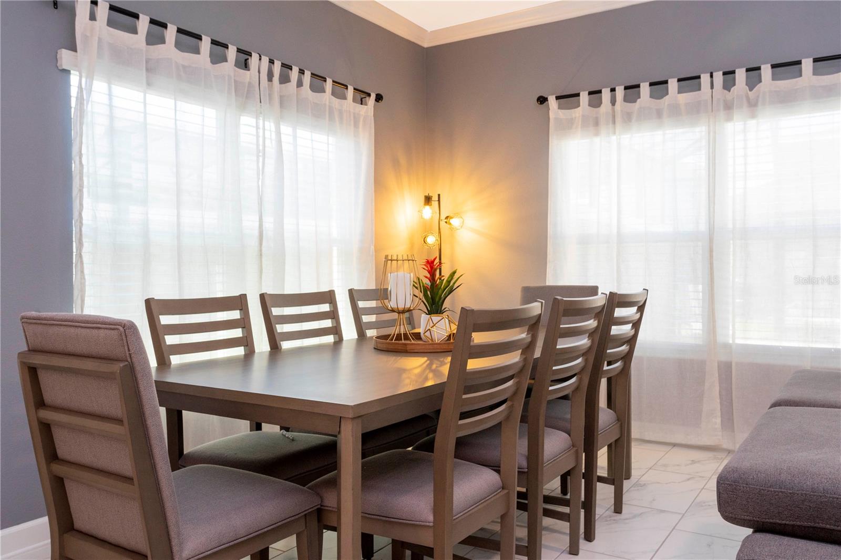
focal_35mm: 30
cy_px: 280
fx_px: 701
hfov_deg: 61.9
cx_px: 420
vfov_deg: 43.6
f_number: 11
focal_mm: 30
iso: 800
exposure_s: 1/20
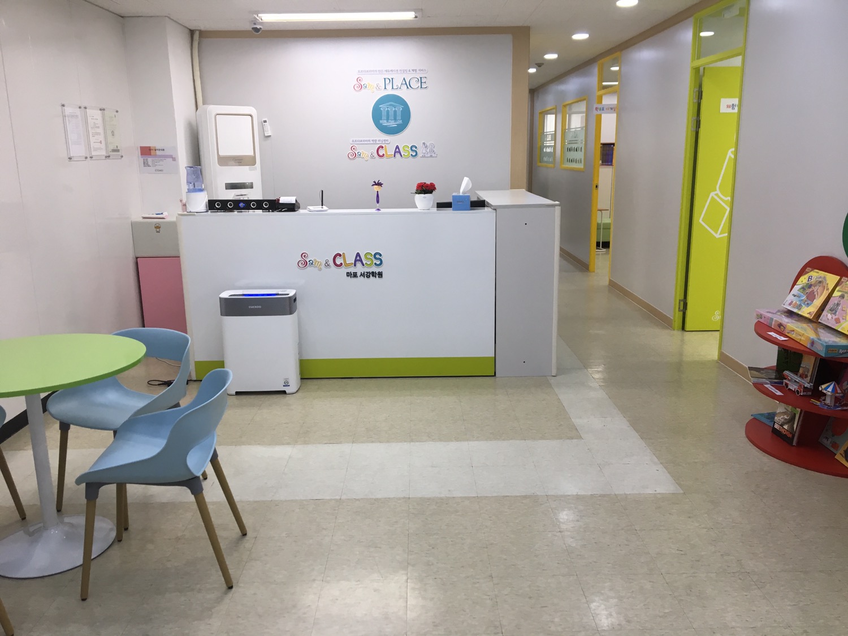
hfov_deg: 61.7
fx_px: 710
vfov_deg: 48.2
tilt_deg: -12.0
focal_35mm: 29
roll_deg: +1.2
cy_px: 318
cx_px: 424
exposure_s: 1/40
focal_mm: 4.15
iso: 25
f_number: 2.2
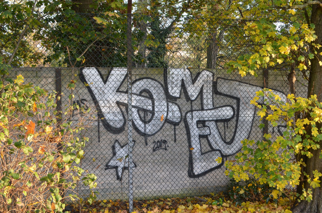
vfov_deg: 34.1
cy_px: 106
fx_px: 348
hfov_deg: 49.6
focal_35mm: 39
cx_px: 161
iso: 400
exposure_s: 1/30
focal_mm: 26
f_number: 9
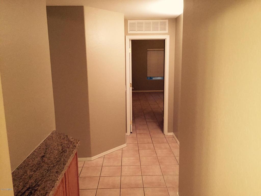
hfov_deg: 61.7
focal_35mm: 29
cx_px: 130
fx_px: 219
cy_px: 98
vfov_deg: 48.2
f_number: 2.2
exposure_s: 1/20
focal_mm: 4.15
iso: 250
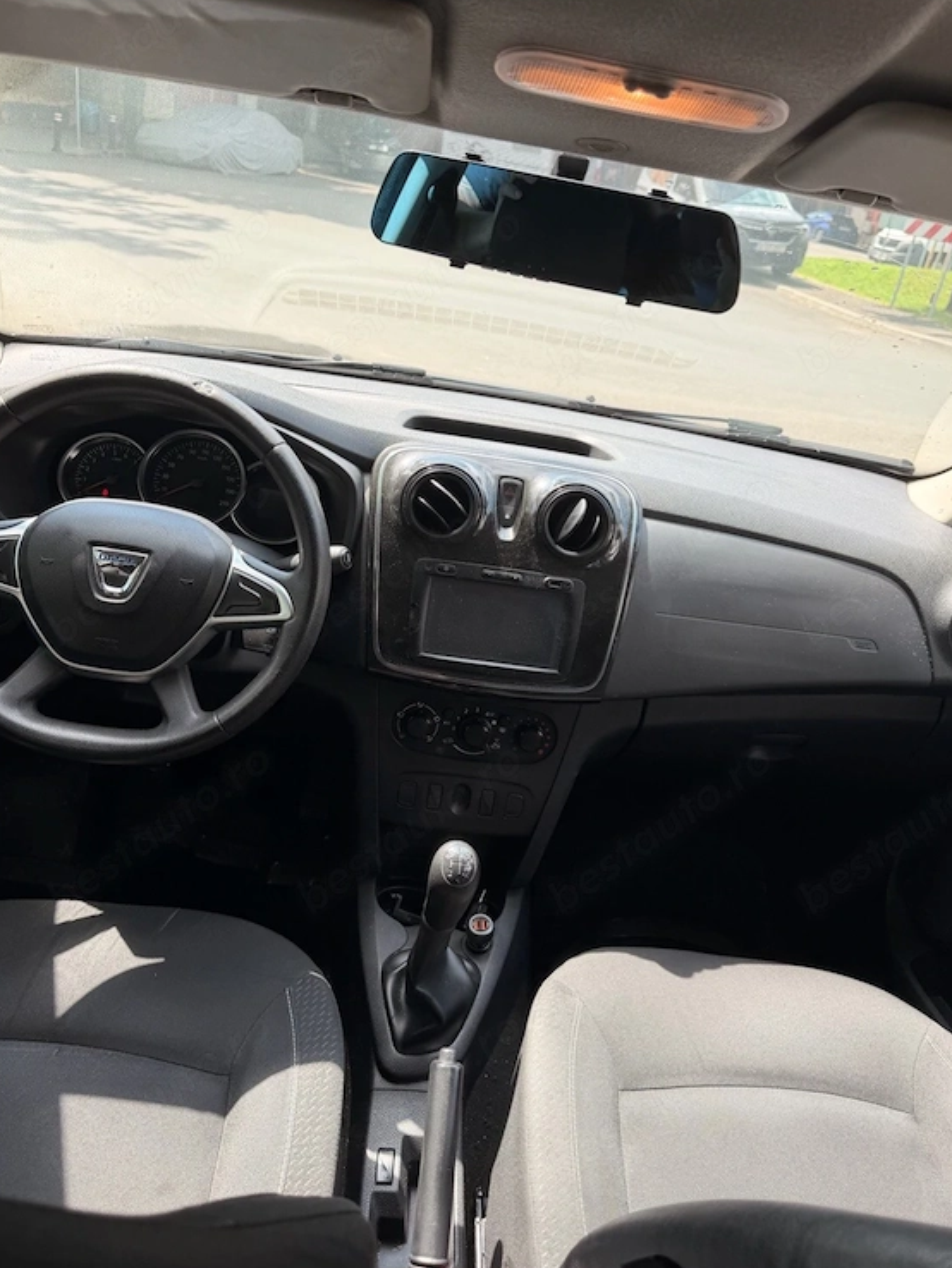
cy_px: 607
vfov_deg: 67.3
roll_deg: -9.8
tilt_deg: -26.5
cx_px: 493
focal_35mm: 26
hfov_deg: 53.1
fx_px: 953
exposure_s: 1/643
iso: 80
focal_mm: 6.76
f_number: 1.78
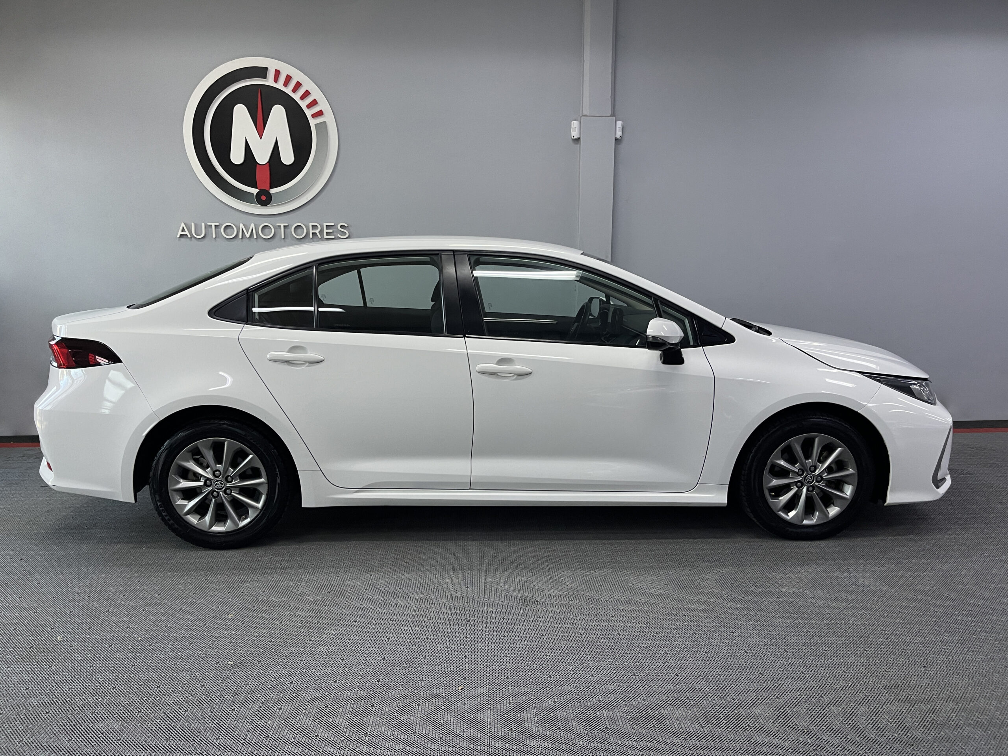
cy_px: 378
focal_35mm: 25
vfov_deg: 54.9
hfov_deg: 69.4
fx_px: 728
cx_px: 504
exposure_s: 1/71
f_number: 1.6
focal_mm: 5.1
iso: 125
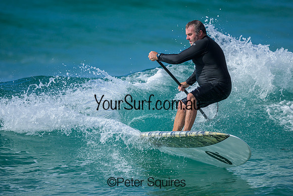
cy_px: 98
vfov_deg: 1.7
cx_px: 146
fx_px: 6512
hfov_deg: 2.6
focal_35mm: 800
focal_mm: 800
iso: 280
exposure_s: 1/2000
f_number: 6.3
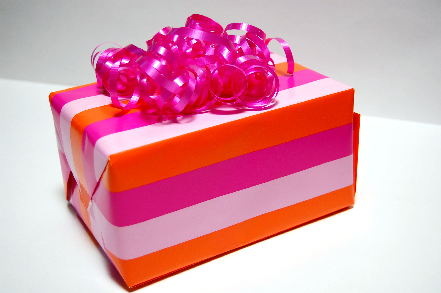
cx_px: 220
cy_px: 146
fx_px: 698
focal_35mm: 57
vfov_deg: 23.7
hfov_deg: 35.1
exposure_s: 1/60
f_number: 4.8
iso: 400
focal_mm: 38
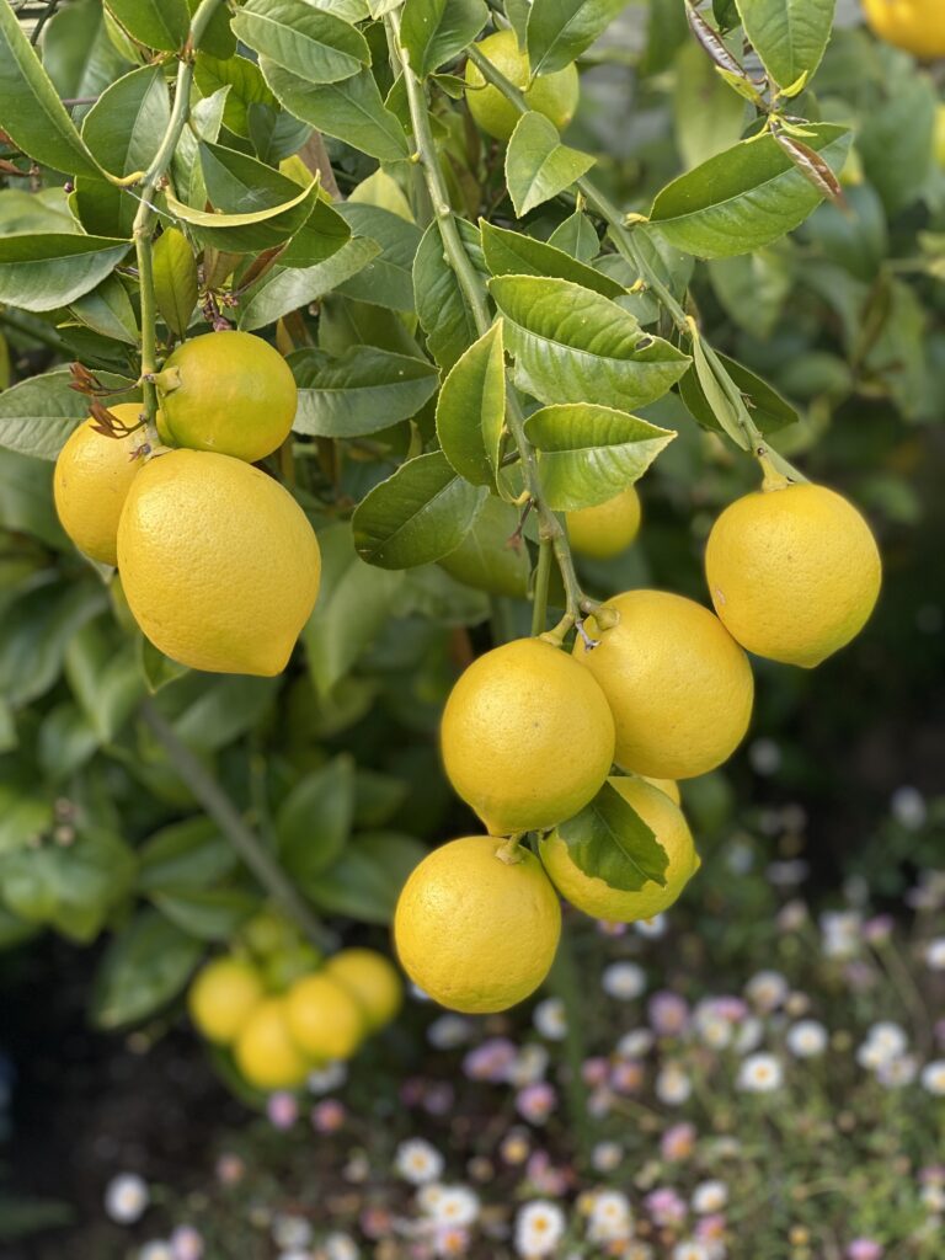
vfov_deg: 36.8
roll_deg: +4.0
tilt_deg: -28.0
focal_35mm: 52
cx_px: 472
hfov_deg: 28.0
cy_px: 630
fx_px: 1893
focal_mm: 6
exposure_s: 1/122
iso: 32
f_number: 2
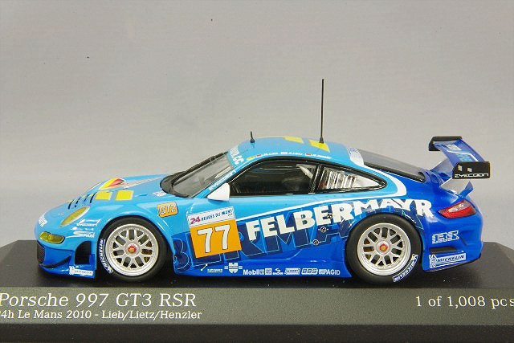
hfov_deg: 18.3
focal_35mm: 112
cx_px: 257
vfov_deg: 12.2
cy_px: 172
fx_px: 1599
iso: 400
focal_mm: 75
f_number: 32
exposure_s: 1
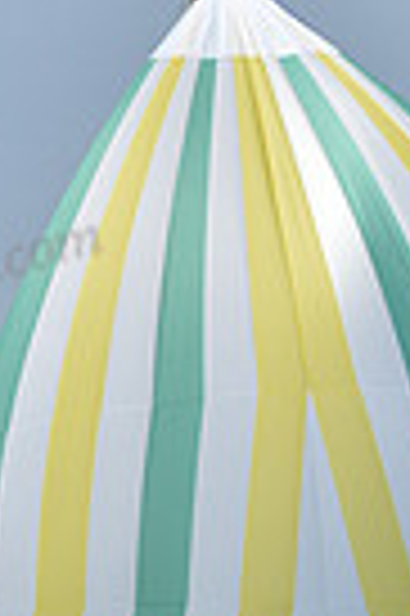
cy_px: 477
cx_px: 336
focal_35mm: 415
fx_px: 7107
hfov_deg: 3.3
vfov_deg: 5.0
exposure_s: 1/1250
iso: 250
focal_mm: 98
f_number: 9
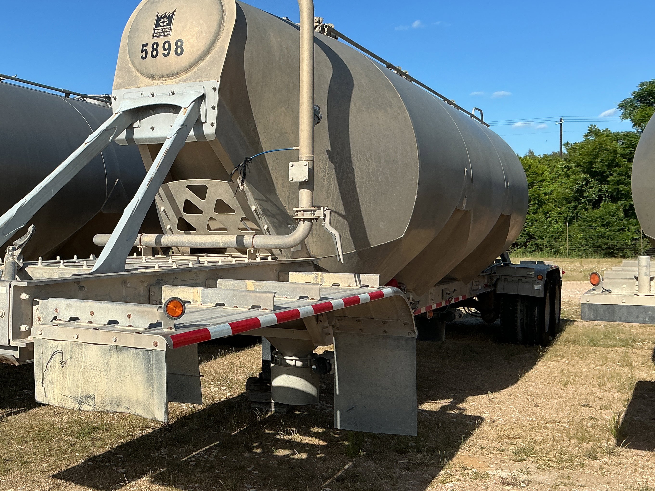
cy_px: 227
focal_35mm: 43
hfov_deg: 42.8
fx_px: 814
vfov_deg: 33.6
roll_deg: +1.3
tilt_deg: +0.5
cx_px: 181
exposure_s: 1/2058
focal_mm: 3
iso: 25
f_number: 1.8
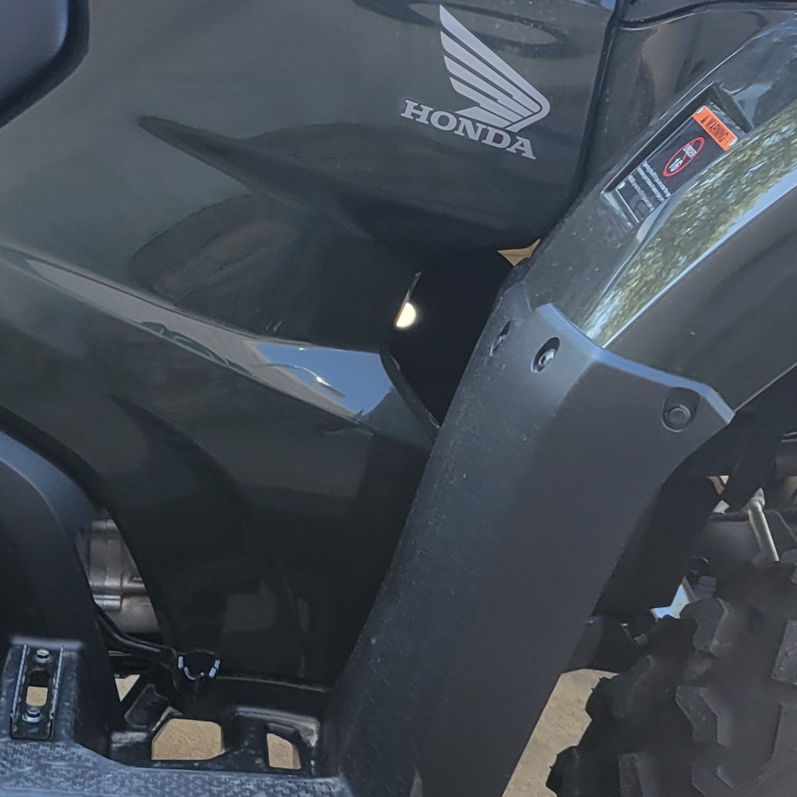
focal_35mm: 71
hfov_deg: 23.7
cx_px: 98
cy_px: 551
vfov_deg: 24.2
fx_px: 1849
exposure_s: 1/180
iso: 40
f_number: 1.8
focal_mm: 5.4
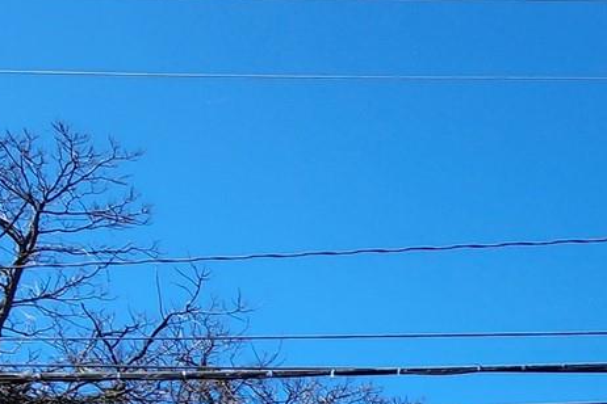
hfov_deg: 21.6
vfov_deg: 18.3
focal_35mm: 60
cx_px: 1093
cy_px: 707
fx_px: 1012
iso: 50
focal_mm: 2.2
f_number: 2.2
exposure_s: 1/1343
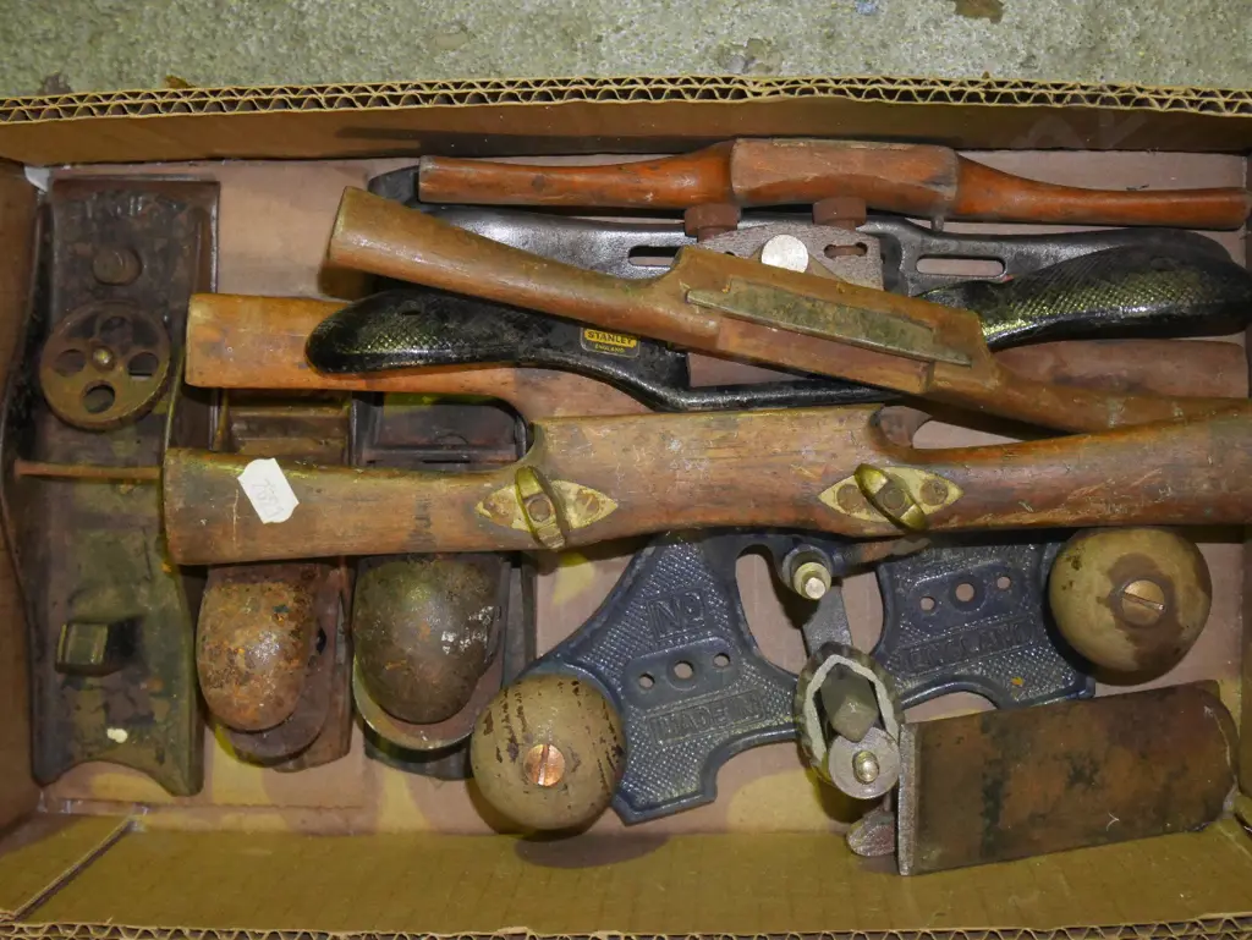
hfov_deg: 33.2
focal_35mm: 58
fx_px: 2099
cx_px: 626
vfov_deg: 25.3
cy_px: 470
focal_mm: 29
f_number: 5.5
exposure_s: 1/60
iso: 3200
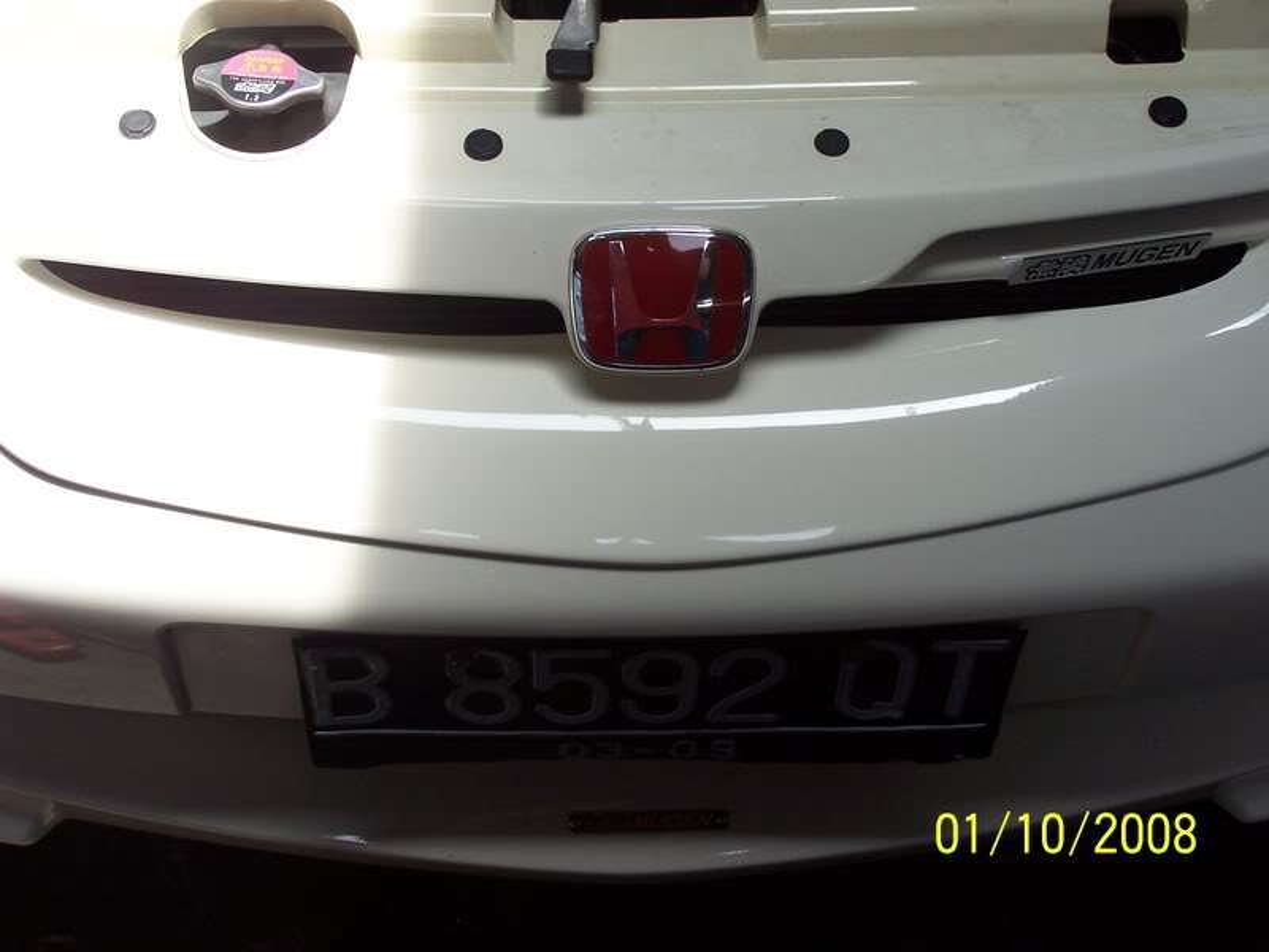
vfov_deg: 24.8
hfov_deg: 32.7
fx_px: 2163
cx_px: 634
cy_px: 476
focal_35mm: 59
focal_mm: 9.8
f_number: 3.2
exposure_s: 1/180
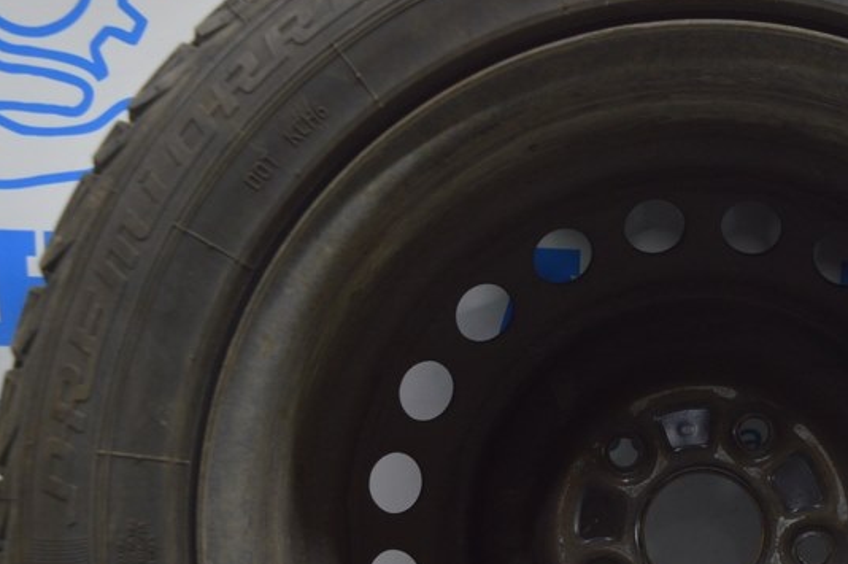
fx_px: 1693
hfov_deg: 27.6
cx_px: 659
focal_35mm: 72
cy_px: 519
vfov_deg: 18.6
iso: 400
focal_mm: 25
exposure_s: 1/20
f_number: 5.6
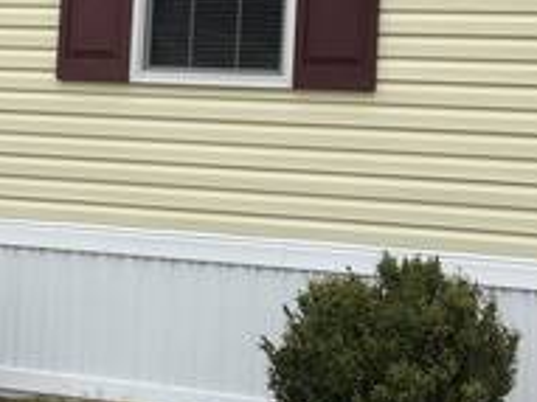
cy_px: 37
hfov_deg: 23.6
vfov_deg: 17.5
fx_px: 1287
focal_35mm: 83
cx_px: 264
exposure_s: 1/163
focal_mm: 3.3
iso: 25
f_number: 2.4
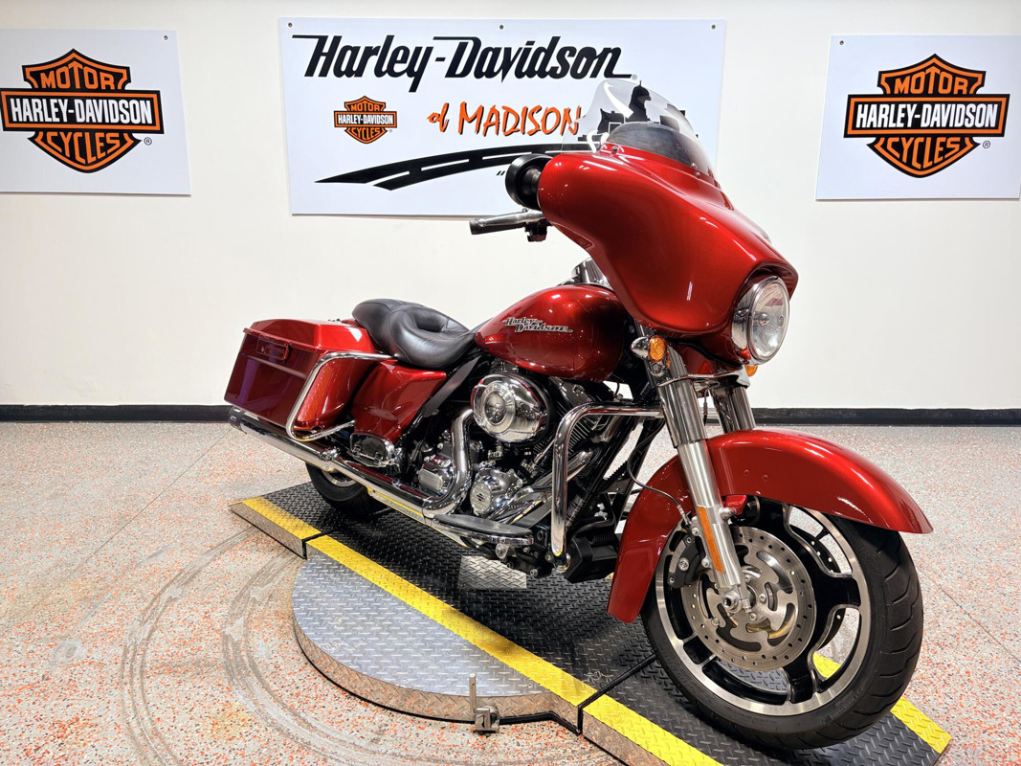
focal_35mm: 26
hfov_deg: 67.3
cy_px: 383
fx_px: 767
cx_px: 510
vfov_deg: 53.1
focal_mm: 5.96
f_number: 1.6
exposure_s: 1/120
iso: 50
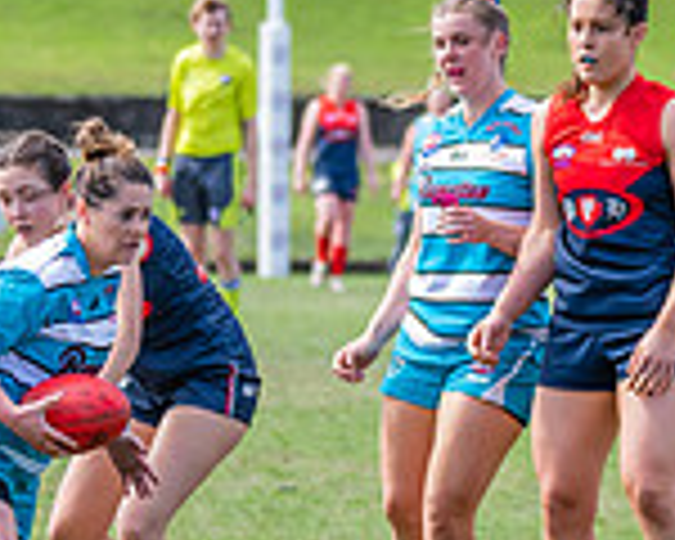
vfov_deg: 2.8
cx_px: 180
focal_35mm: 548
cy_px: 324
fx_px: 10948
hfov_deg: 3.5
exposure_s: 1/1600
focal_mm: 150
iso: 800
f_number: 5.6
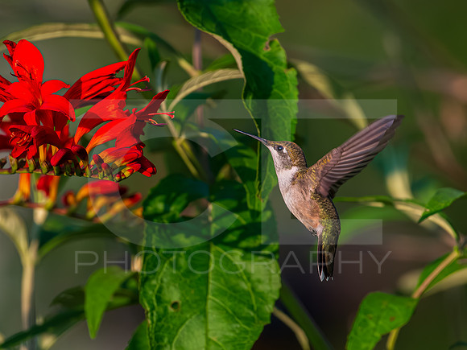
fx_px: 15993
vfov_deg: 1.3
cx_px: 212
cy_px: 165
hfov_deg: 1.7
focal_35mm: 1185
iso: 800
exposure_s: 1/2500
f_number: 5.6
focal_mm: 500
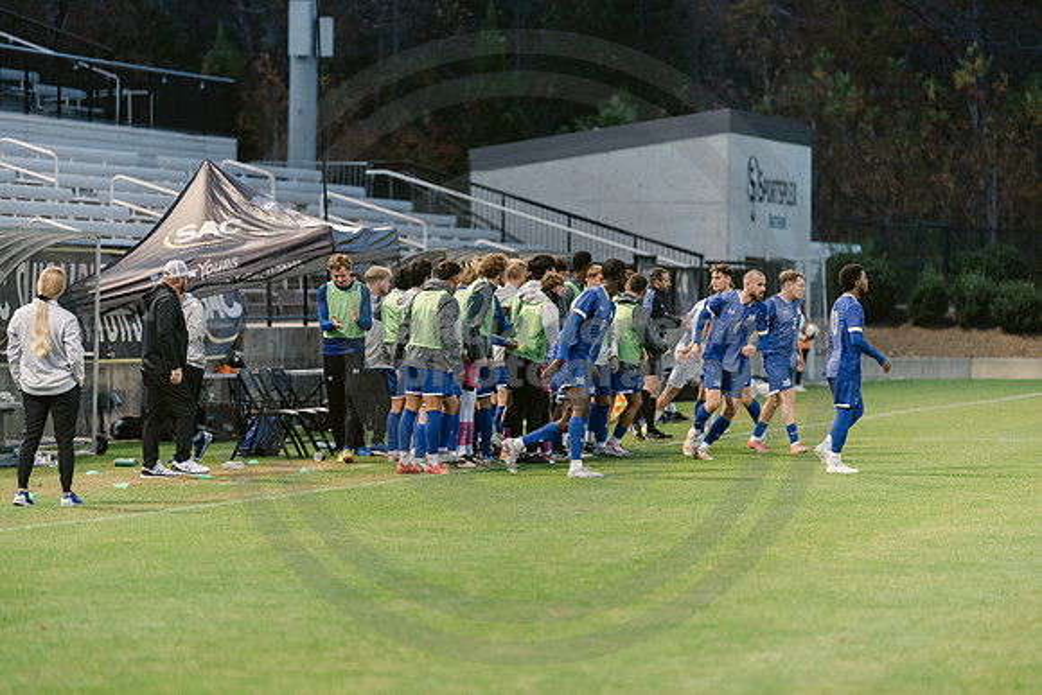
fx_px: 5790
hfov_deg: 10.3
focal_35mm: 200
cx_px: 521
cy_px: 348
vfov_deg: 6.9
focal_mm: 200
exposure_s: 1/250
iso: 1600
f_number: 2.8
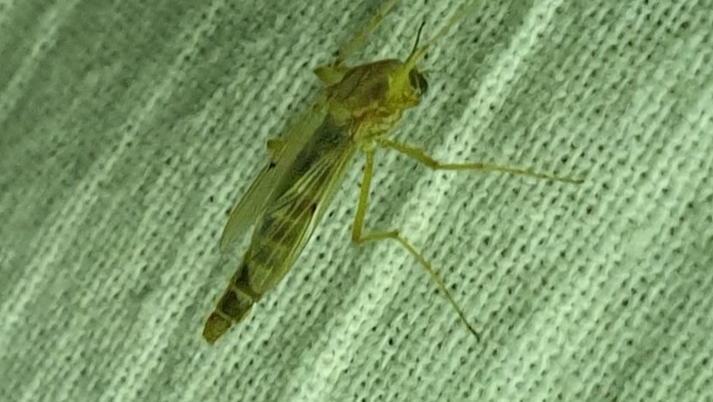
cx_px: 358
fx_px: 548
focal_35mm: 29
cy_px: 144
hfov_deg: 66.1
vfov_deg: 39.9
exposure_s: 1/50
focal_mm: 4.3
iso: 160
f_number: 2.4
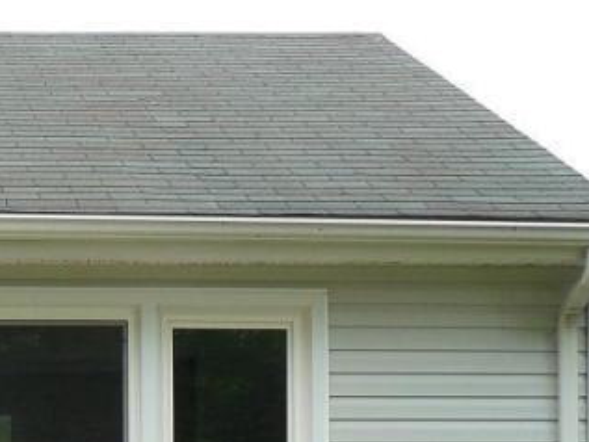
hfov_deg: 15.8
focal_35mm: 116
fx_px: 1975
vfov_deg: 12.4
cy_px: 584
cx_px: -242
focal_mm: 6
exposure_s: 1/200
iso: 100
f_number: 4
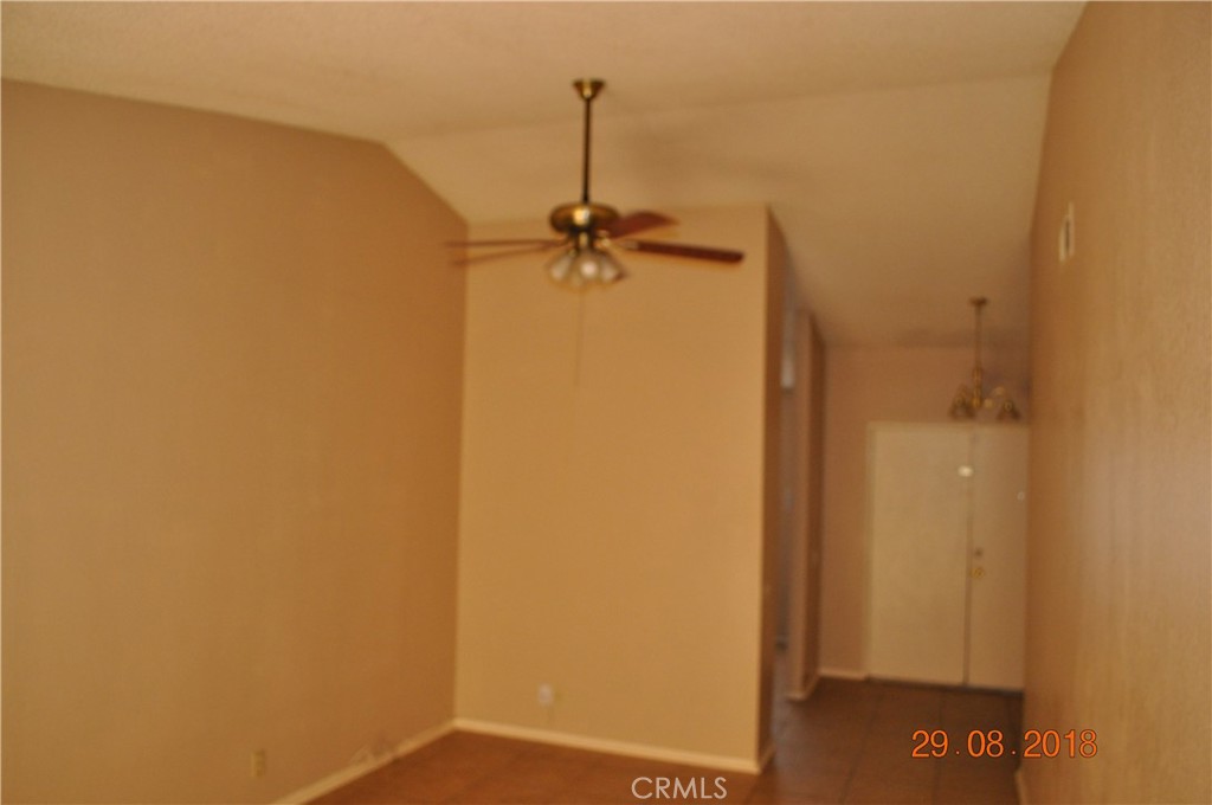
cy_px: 402
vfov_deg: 47.8
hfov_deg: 67.4
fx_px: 908
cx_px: 606
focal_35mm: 27
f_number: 3.5
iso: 800
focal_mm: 18
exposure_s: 1/60
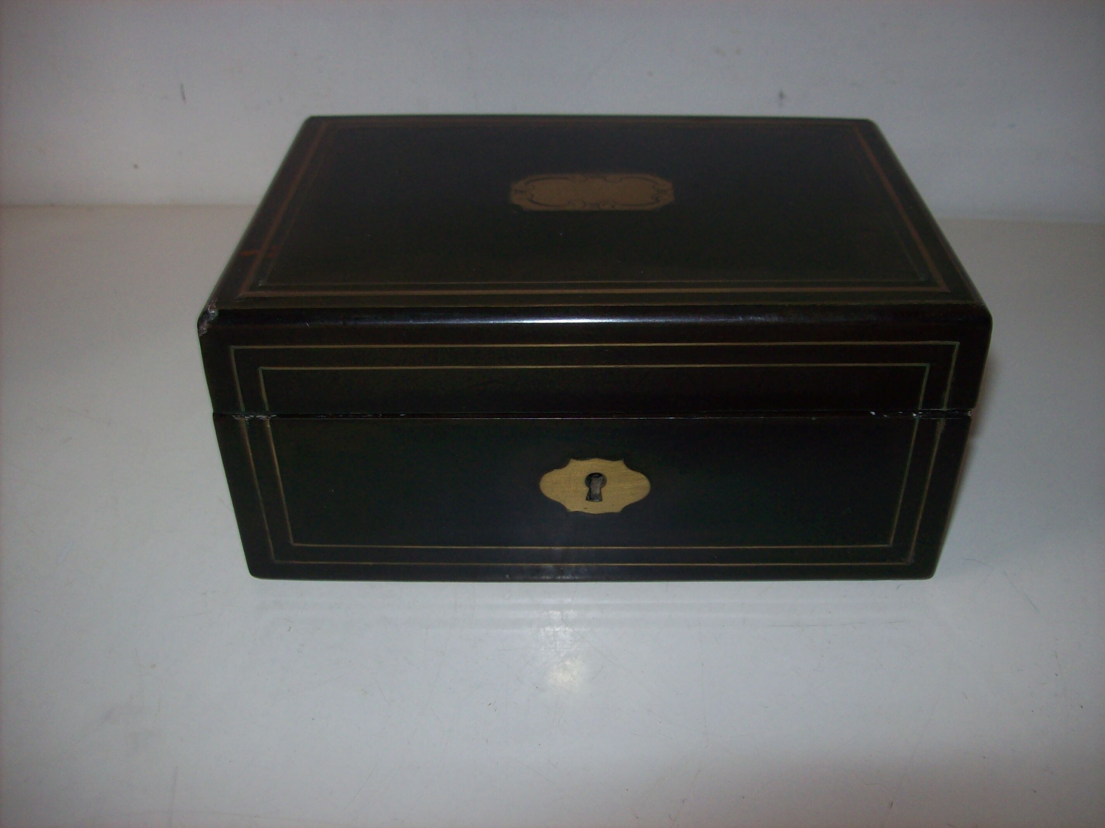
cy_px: 414
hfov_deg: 51.4
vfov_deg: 39.6
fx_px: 1149
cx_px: 552
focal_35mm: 36
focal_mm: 6
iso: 80
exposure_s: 1/64
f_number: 2.7
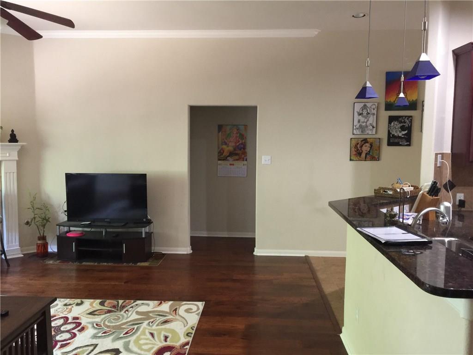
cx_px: 236
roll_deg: -0.6
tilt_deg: -2.1
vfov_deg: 48.2
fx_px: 396
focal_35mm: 29
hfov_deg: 61.7
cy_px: 178
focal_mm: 4.15
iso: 64
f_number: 2.2
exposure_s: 1/4
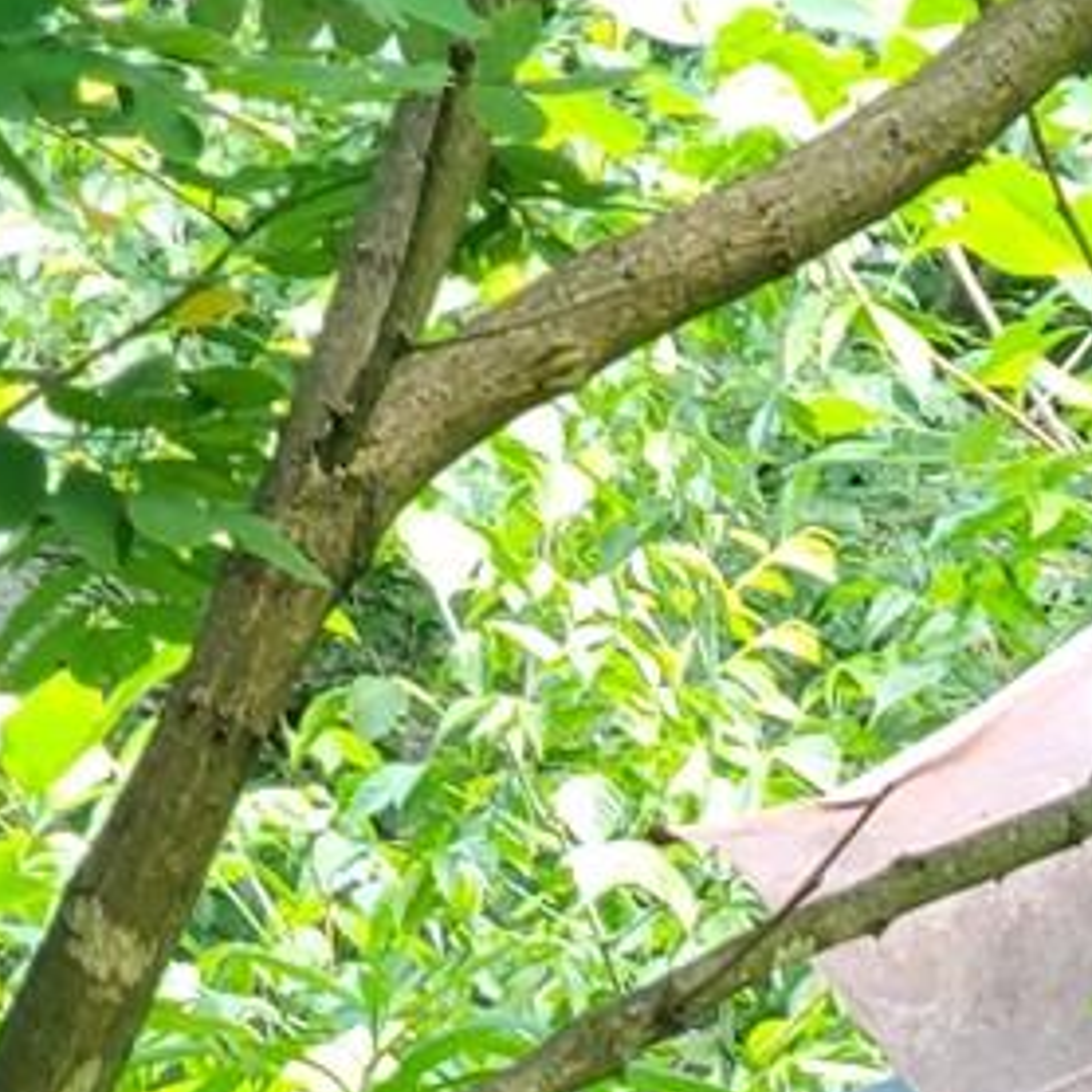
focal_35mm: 339
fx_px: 12099
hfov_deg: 5.1
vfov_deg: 5.0
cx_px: 2176
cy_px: 2789
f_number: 2.09
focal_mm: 6
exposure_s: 1/30
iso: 100
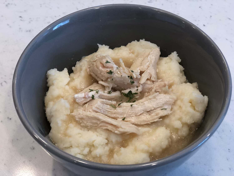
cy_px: 88
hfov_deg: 33.8
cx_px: 117
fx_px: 385
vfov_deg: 25.7
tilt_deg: -50.1
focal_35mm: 57
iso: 50
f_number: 2.8
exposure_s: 1/30
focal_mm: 6.6
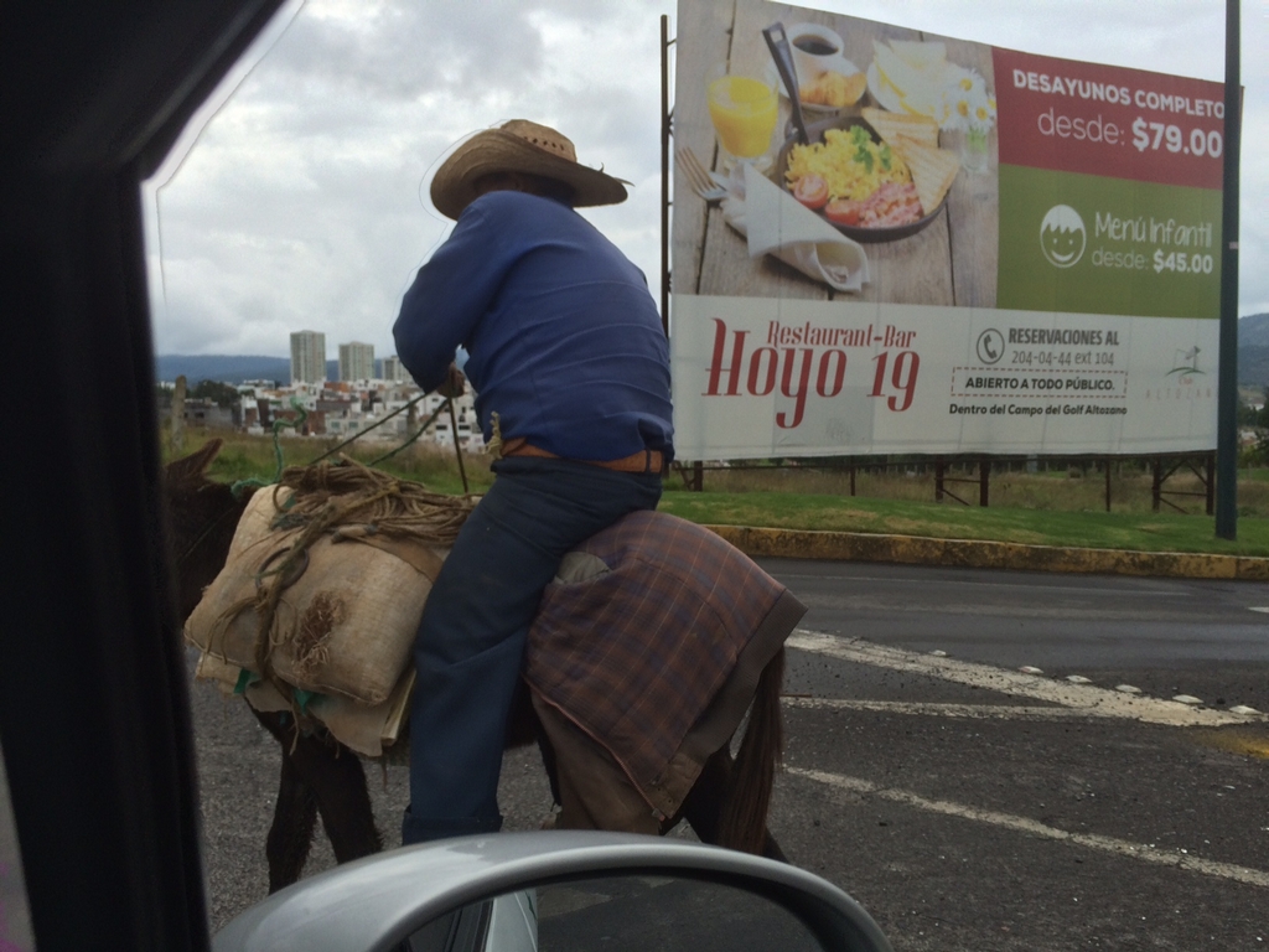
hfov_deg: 61.7
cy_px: 476
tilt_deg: -3.4
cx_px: 634
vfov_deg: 48.2
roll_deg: -0.7
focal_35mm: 29
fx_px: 1063
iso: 32
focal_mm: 4.15
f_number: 2.2
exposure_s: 1/578
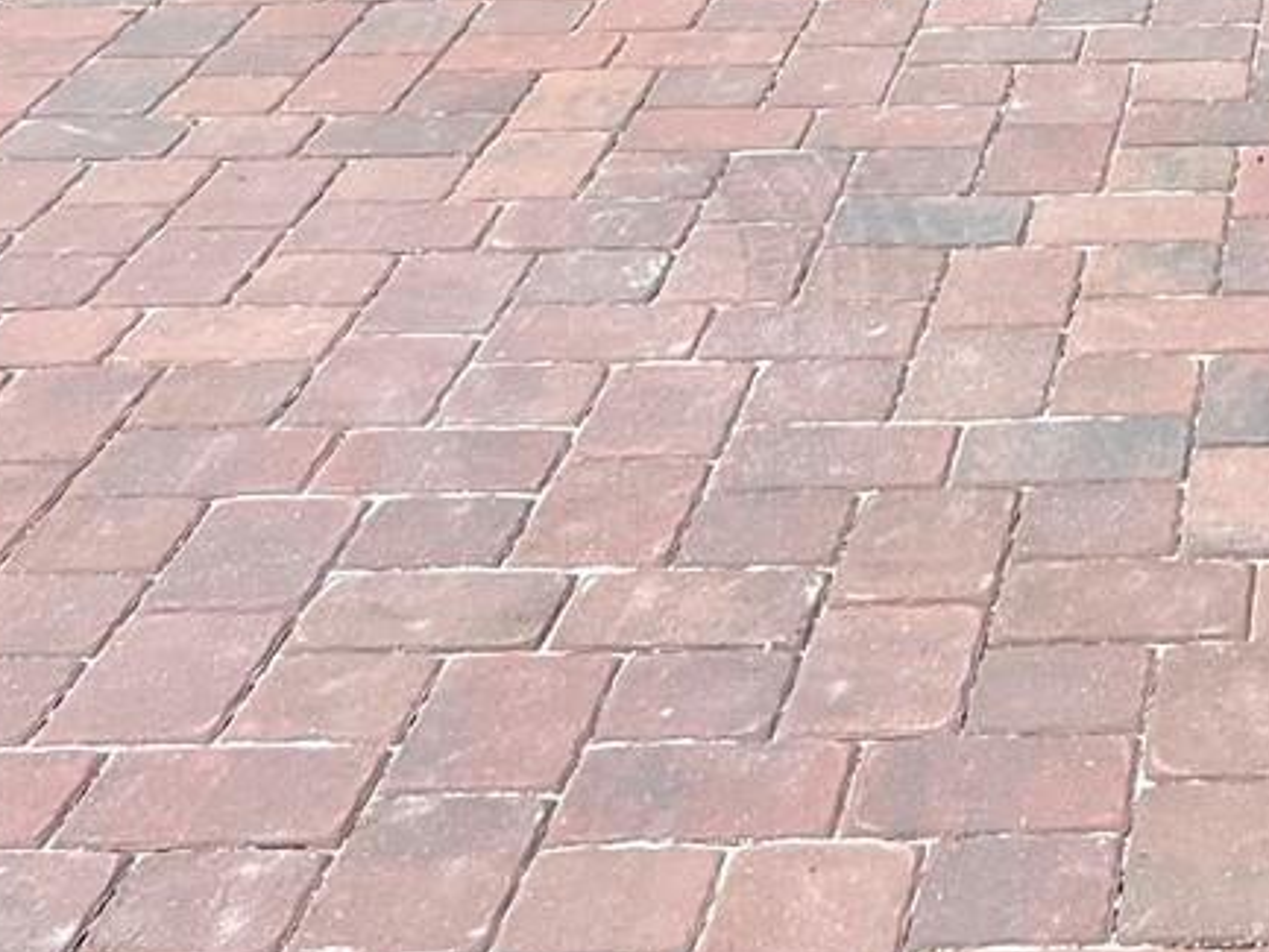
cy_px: -765
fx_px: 3520
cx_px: 1457
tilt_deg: -2.8
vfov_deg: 13.7
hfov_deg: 19.4
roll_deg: +0.7
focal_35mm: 96
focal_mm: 5.7
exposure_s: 1/1972
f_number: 1.5
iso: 50
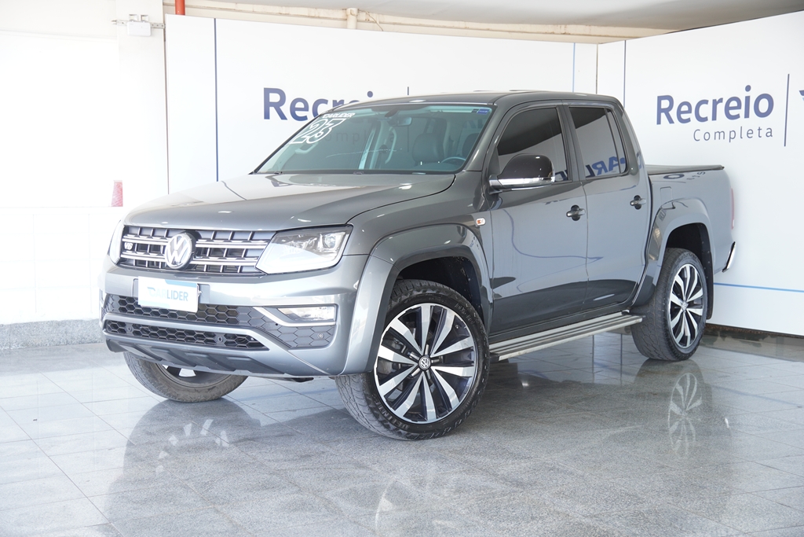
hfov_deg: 38.9
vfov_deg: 26.5
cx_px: 402
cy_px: 268
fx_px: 1139
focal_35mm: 51
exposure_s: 1/60
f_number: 2.8
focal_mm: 34
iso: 200
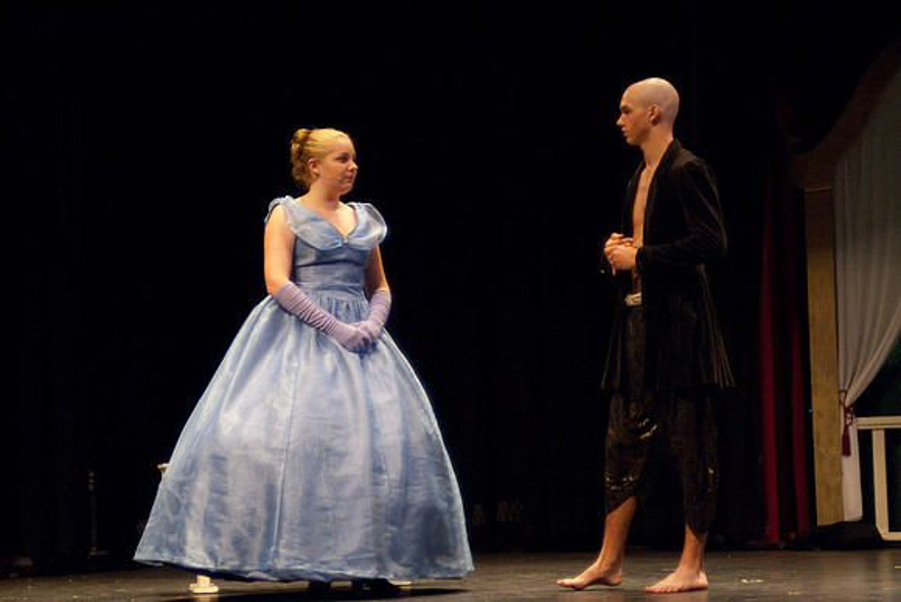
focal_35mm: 93
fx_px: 2330
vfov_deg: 14.7
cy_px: 301
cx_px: 450
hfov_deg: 21.9
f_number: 2.8
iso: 1250
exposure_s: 1/160
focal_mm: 62
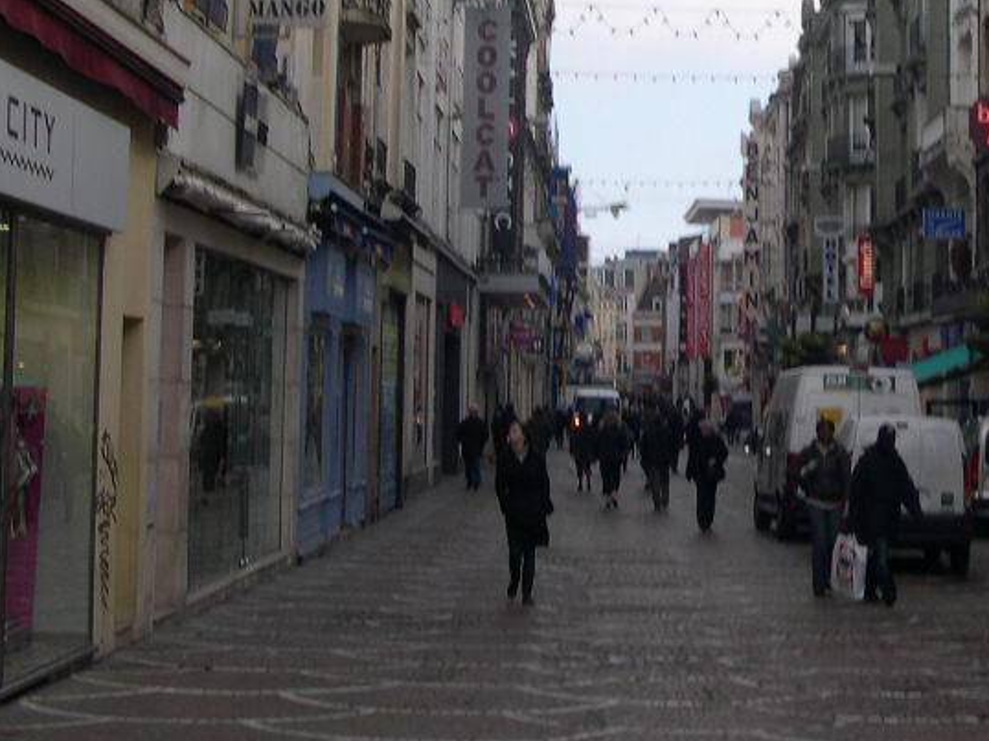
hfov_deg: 24.0
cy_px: 70
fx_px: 2285
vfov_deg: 18.1
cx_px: 818
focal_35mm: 80
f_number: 8
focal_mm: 9
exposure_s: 1/87.1
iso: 100
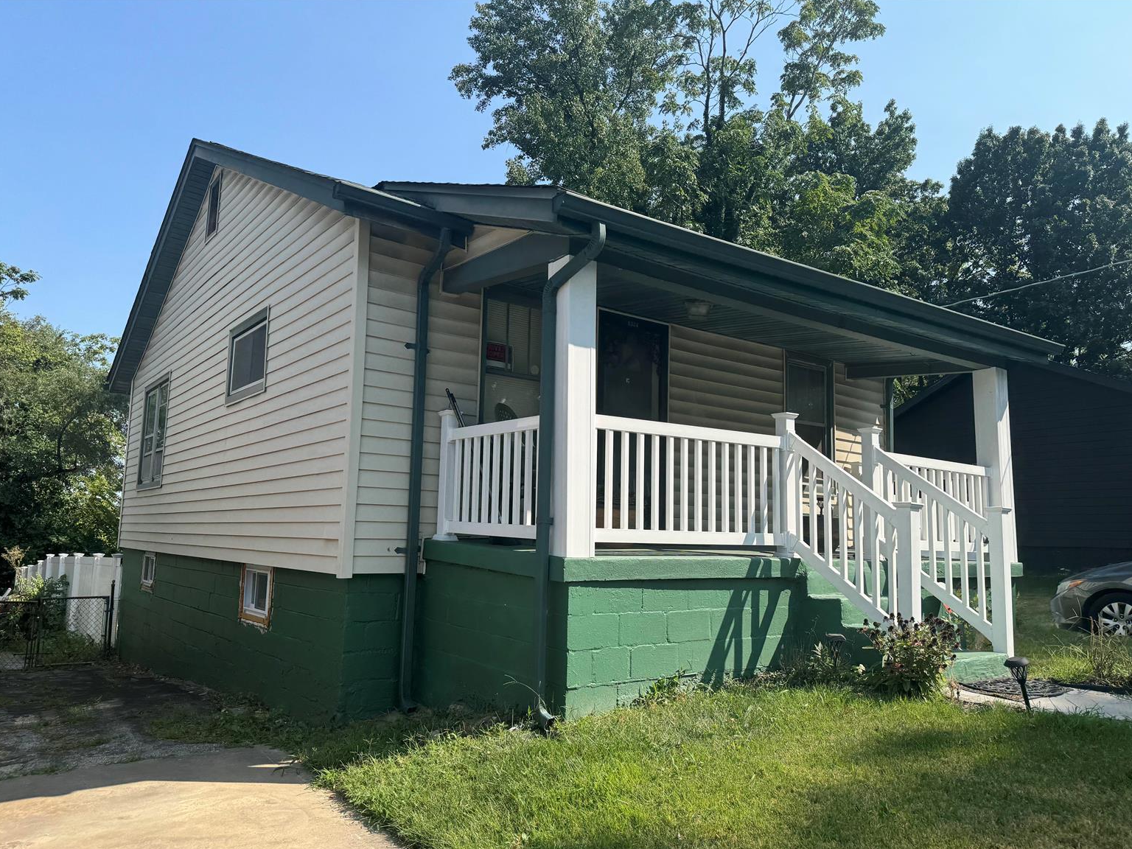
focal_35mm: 25
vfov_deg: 54.9
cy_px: 439
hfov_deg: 69.4
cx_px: 551
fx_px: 818
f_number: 1.78
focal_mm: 6.76
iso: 80
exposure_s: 1/2959
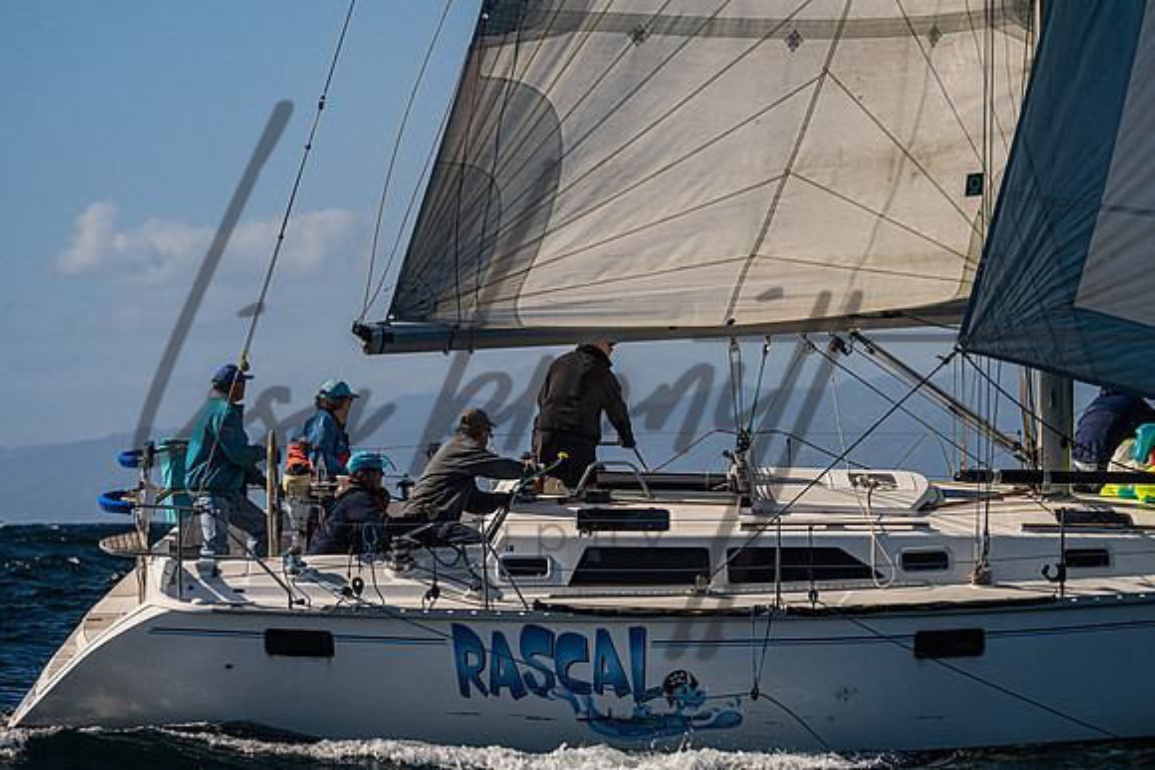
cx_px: 643
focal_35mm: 190
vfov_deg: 7.2
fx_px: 6091
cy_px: 299
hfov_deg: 10.8
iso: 320
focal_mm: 155
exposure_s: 1/5000
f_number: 6.3
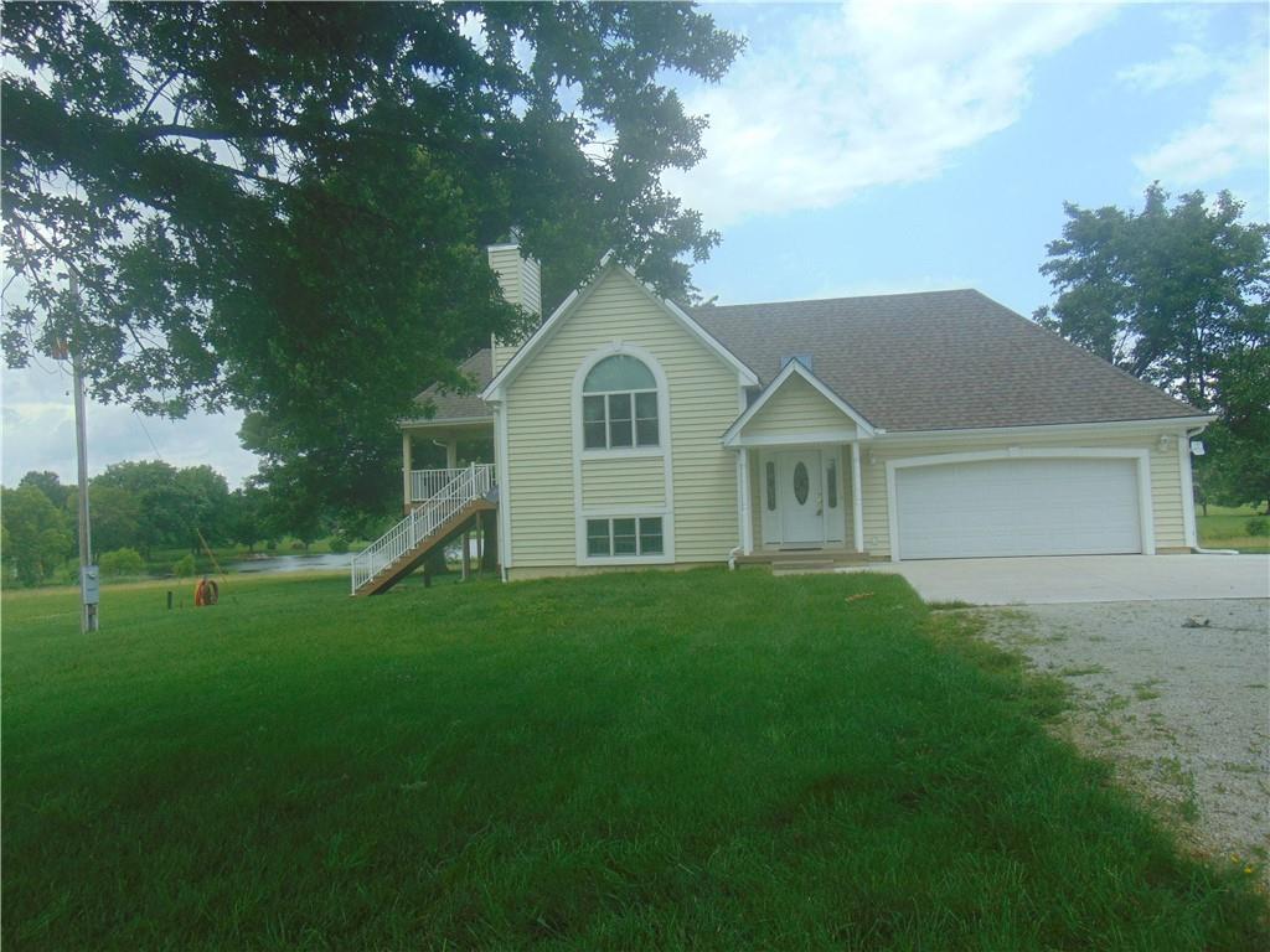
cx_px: 635
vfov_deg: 54.9
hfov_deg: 69.4
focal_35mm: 25
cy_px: 476
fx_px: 917
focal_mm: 4.5
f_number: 3
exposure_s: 1/800
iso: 80
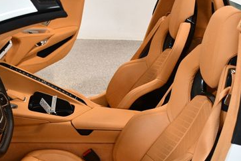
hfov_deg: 37.3
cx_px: 93
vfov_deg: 25.1
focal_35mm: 53
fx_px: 355
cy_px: 130
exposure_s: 1/125
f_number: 3.5
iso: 1100
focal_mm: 20
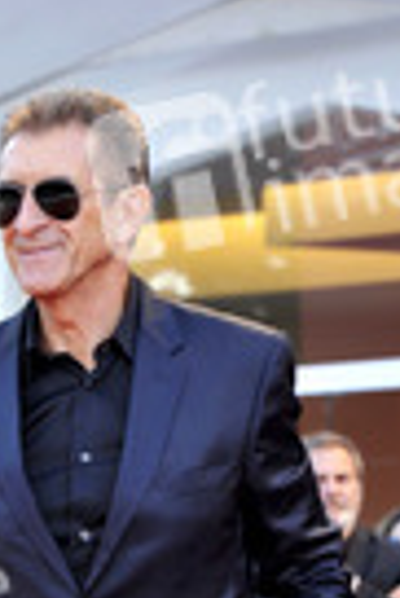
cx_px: -86
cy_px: 818
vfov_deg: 6.6
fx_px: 5120
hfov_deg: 4.5
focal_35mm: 308
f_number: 8
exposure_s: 1/250
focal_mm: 105
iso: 1250
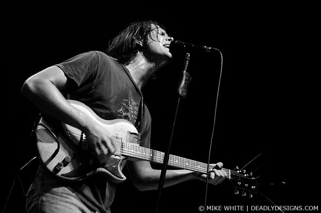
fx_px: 694
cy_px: 106
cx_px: 160
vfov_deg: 17.4
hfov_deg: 26.0
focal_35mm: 78
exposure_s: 1/100
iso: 1000
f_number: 3.2
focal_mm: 52
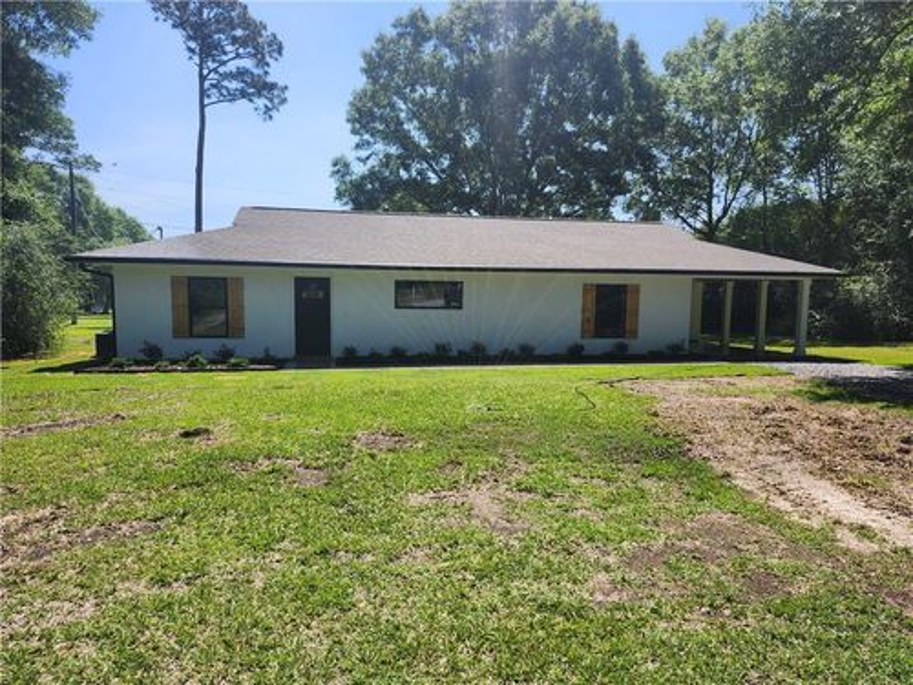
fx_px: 607
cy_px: 342
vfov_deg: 58.9
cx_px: 456
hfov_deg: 73.9
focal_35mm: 23
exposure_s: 1/1205
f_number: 1.8
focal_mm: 5.54
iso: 25
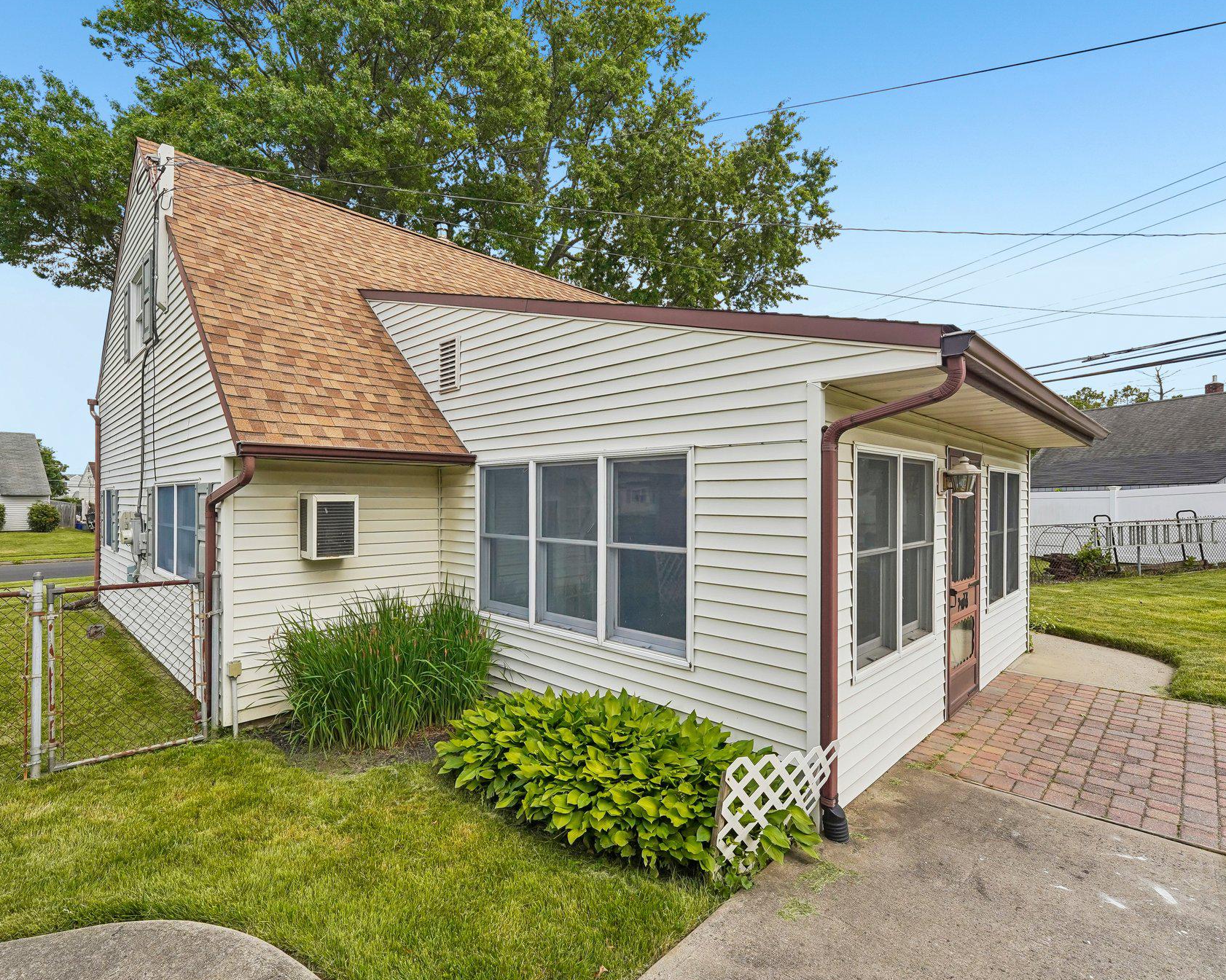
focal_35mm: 16
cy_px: 489
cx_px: 571
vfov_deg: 80.4
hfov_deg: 93.0
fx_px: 580
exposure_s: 1/1000
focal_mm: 14
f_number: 8
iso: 500
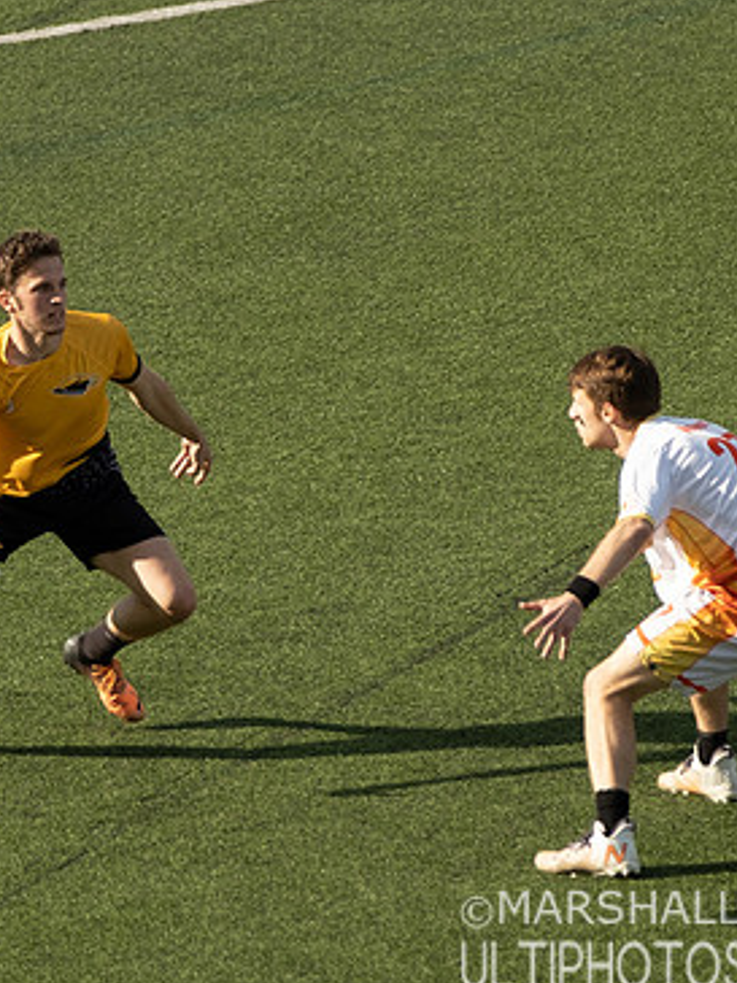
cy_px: 362
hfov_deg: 2.6
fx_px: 16067
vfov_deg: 3.5
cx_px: 194
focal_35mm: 566
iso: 100
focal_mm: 140
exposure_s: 1/1250
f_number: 2.8
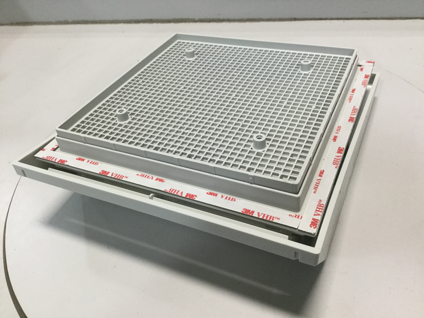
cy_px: 159
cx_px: 212
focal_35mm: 31
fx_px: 380
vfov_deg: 45.4
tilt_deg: -42.8
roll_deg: +9.8
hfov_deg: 58.4
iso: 50
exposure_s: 1/30
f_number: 2.4
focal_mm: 3.3
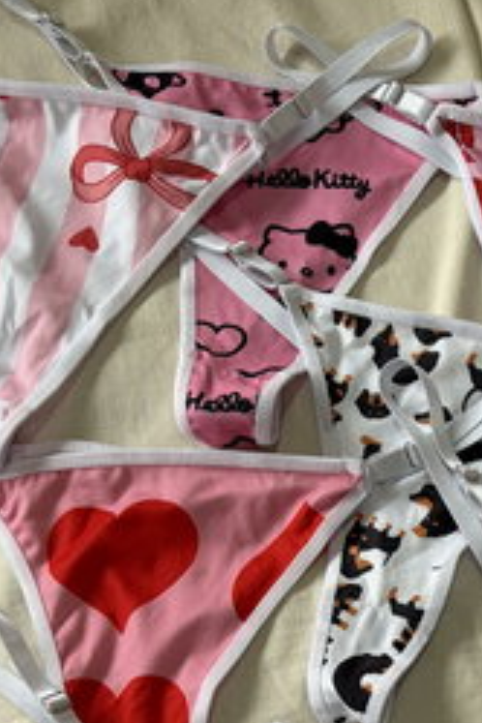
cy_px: 730
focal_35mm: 58
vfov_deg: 31.7
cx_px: 526
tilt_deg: -78.9
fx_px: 1165
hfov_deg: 22.1
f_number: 1.6
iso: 50
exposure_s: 1/122
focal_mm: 5.96
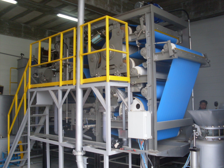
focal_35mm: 38
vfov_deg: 37.7
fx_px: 246
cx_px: 112
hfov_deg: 49.0
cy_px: 84
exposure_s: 1/60
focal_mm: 6.3
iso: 100
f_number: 2.8
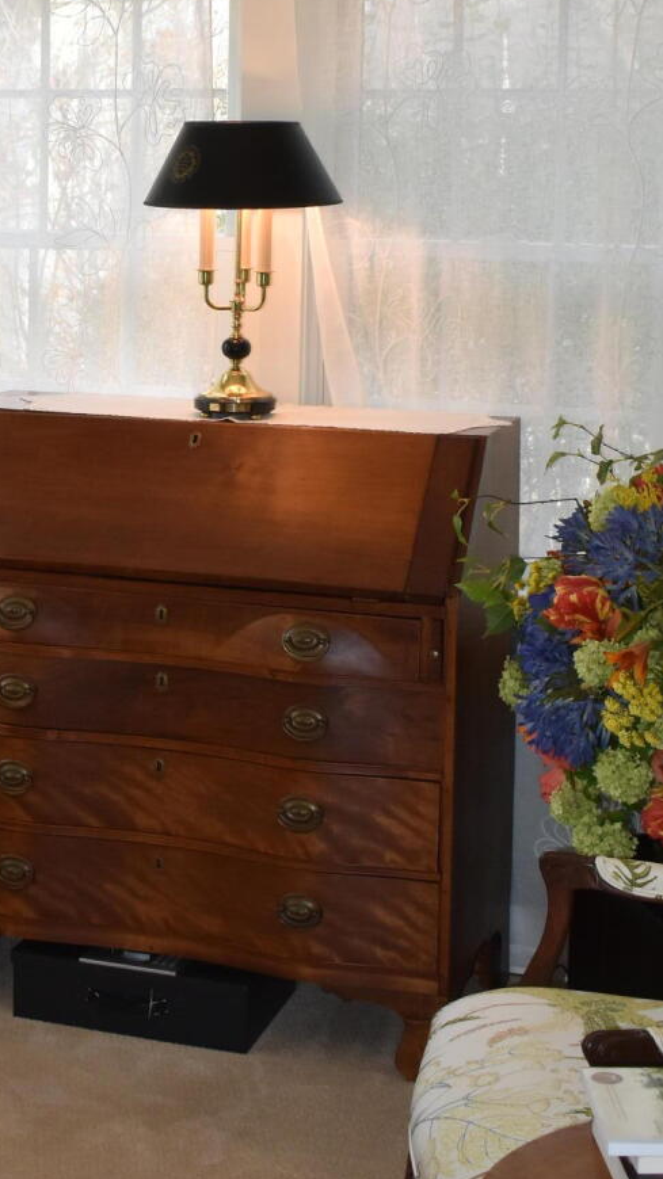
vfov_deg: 31.9
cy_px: 337
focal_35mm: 65
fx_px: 2033
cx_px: 92
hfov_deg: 18.3
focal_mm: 18
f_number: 5
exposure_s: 1/200
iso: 560
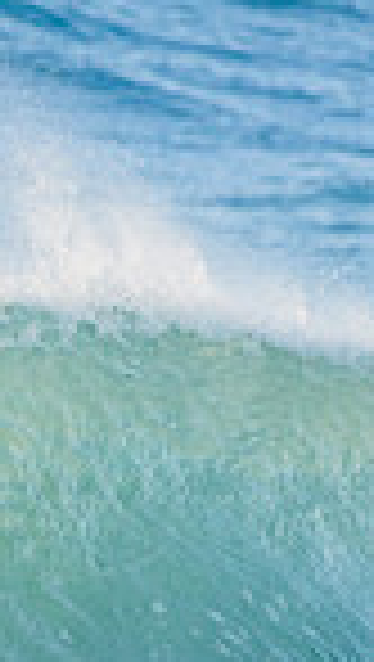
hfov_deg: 0.6
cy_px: 759
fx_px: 36250
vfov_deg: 1.0
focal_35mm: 2062
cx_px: -640
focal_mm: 500
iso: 280
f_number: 5.6
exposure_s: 1/1600
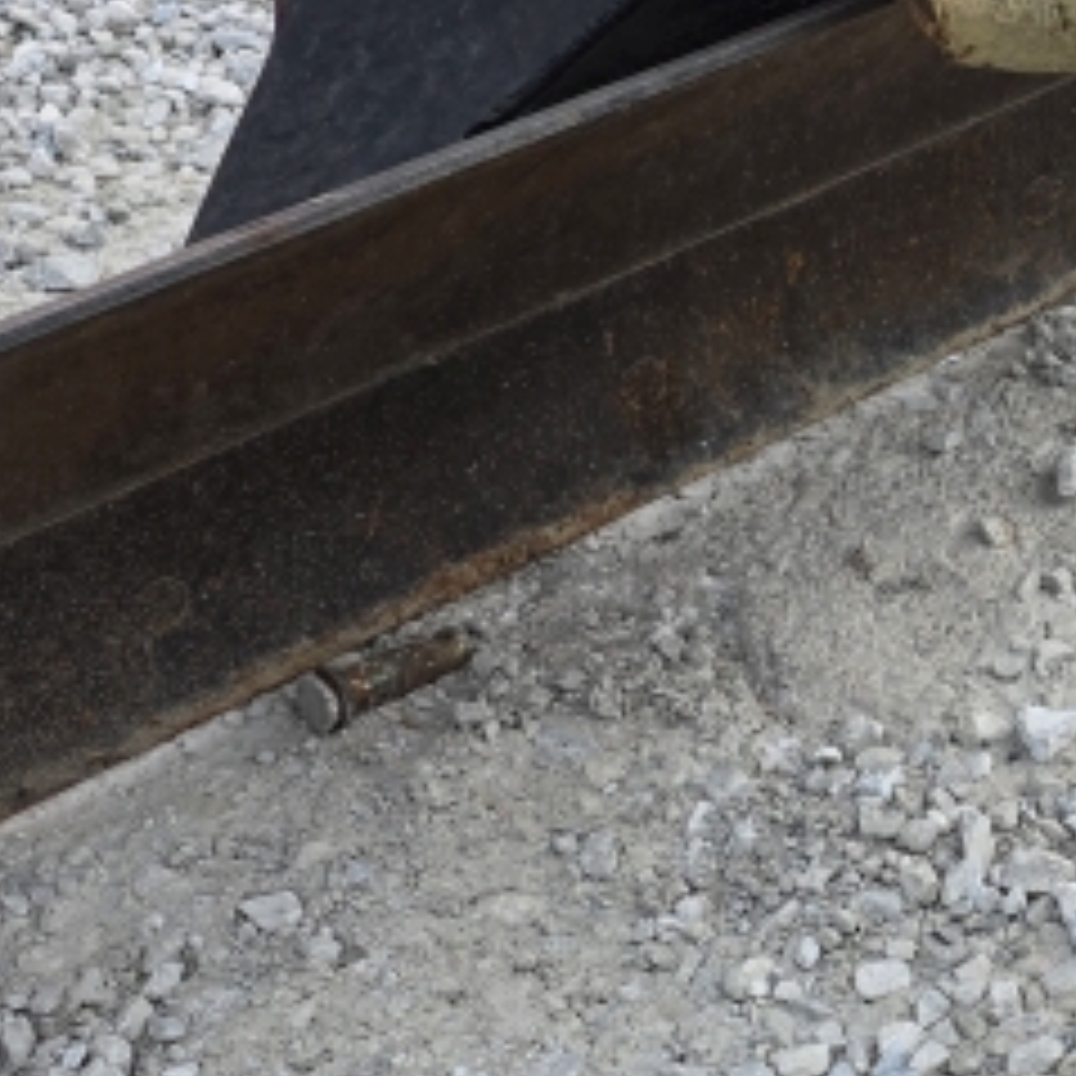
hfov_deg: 18.9
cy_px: 590
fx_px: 3060
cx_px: 1265
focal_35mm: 87
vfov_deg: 19.9
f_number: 1.7
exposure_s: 1/3168
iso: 80
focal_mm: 6.3
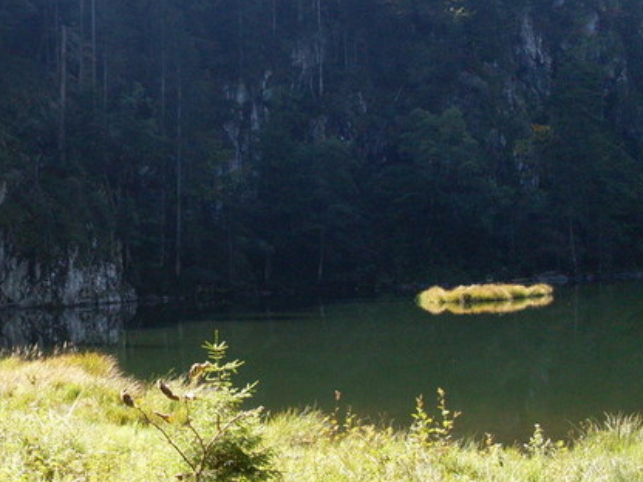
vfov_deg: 20.1
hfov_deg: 26.4
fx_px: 1356
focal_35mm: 73
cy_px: 178
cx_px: 181
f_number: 2.8
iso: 80
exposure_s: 1/250
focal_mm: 6.3
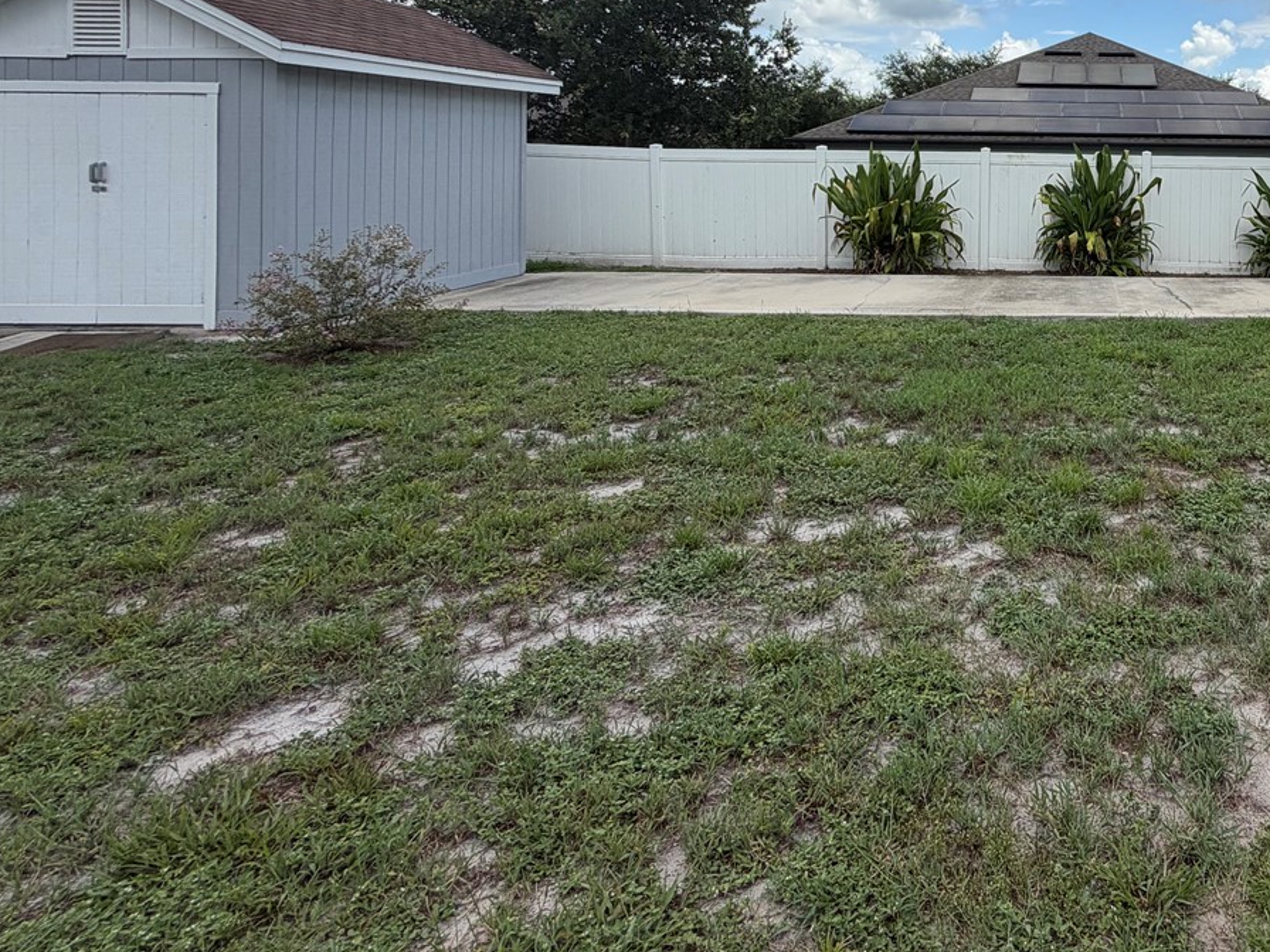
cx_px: 1107
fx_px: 917
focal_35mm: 25
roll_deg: -0.2
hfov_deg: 60.4
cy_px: 156
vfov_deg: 50.6
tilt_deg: -0.5
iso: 20
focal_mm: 2.22
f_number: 2.2
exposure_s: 1/770
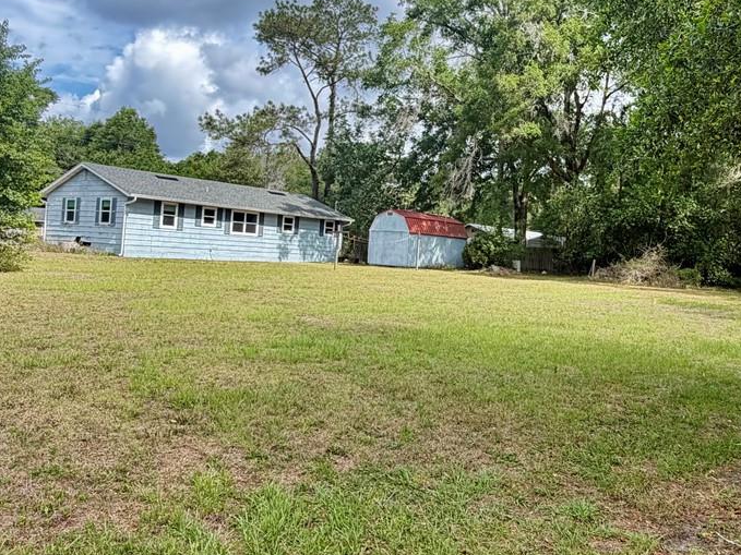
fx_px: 706
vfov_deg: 42.8
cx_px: 447
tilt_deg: +1.3
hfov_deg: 54.9
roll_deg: -2.6
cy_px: 236
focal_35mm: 33
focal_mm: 2.22
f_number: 2.2
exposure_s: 1/336
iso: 50
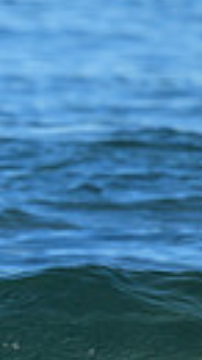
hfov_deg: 0.3
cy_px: 170
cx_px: -481
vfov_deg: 0.6
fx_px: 35621
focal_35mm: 3736
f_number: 6.3
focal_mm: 800
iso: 220
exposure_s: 1/1000
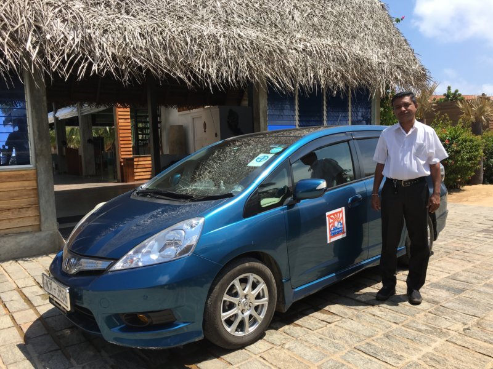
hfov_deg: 61.7
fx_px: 413
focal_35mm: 29
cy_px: 184
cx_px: 246
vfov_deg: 48.2
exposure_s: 1/1099
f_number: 2.2
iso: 25
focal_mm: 4.15
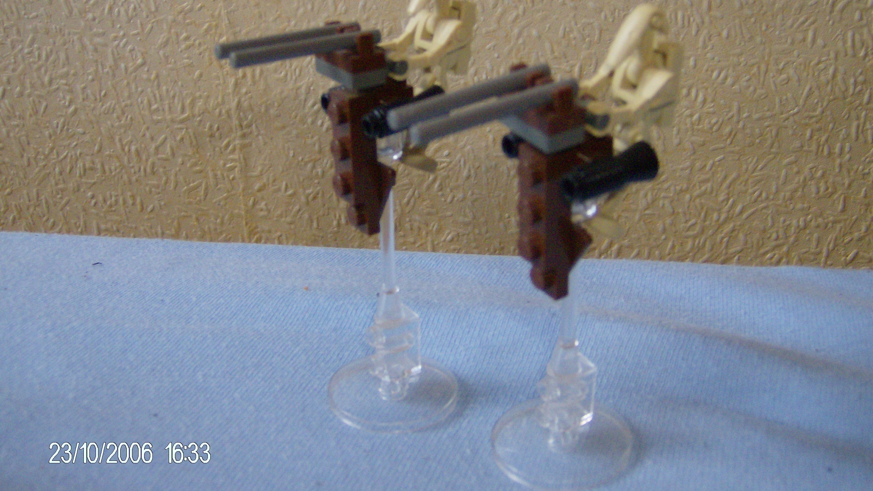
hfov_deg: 50.5
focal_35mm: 40
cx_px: 442
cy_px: 196
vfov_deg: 29.6
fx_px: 926
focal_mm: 6
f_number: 2.8
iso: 200
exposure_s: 1/60
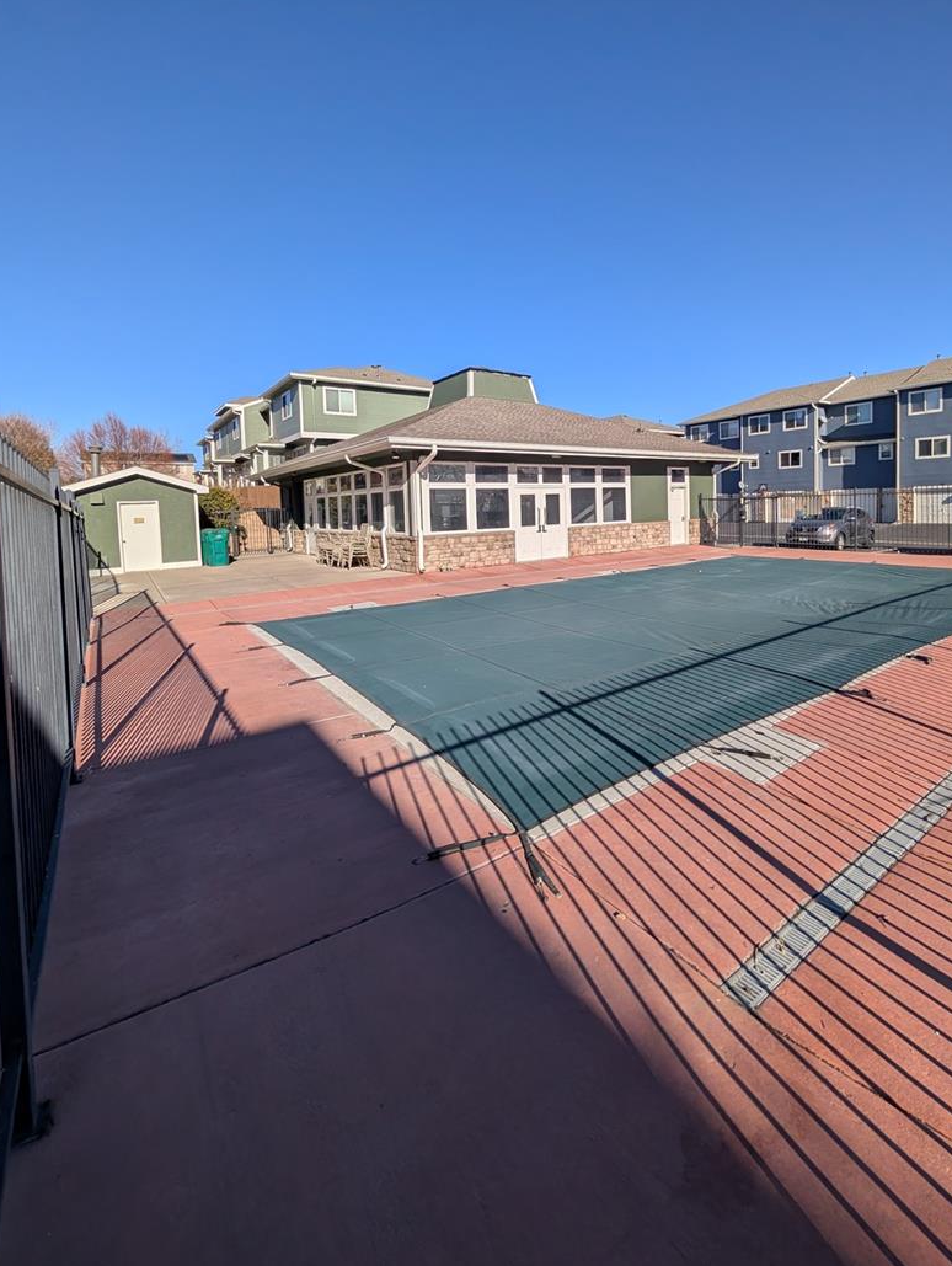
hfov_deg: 85.6
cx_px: 518
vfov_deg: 101.2
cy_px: 533
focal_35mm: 14
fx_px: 512
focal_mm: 2.02
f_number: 1.7
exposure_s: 1/4505
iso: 49
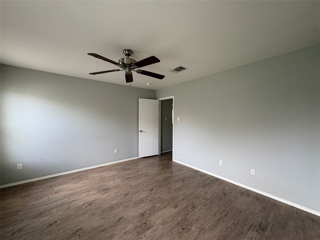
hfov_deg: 102.1
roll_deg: +0.4
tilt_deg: +0.0
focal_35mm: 14
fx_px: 129
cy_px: 120
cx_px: 160
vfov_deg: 85.7
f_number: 2.2
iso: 160
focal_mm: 2.22
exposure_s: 1/99
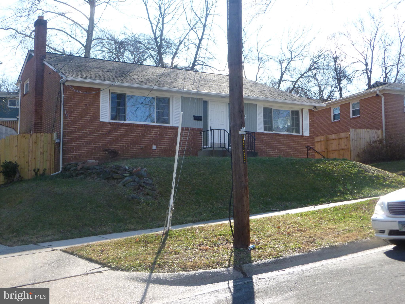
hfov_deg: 45.8
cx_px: 202
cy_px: 152
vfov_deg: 35.1
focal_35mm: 41
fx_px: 480
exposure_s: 1/640
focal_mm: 7.4
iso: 200
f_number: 3.7
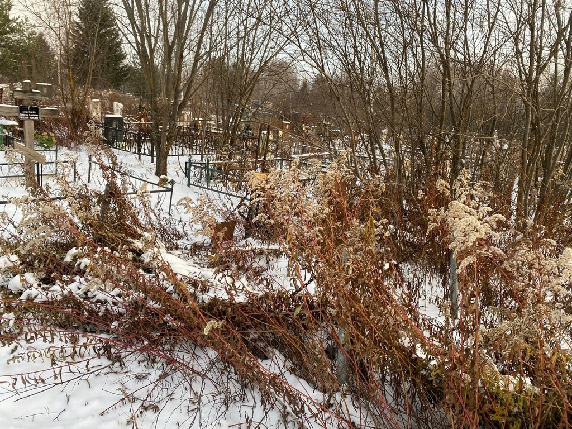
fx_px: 430
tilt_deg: -12.5
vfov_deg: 53.1
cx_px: 286
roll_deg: -11.4
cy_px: 214
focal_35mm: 26
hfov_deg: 67.3
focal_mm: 4.25
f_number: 1.8
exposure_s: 1/226
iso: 32
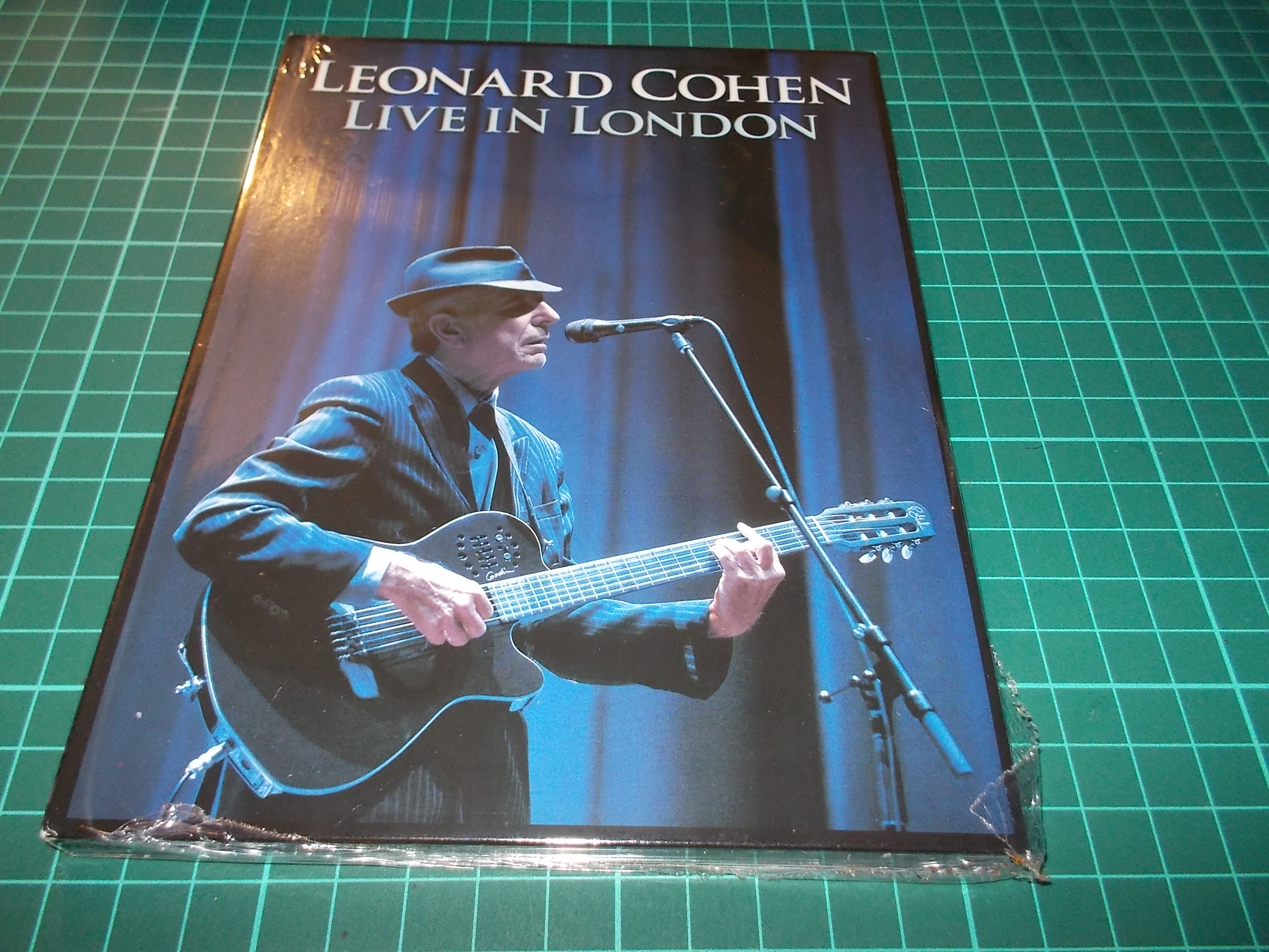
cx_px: 634
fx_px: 1063
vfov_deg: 48.2
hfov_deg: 61.7
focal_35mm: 29
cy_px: 476
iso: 200
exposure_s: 1/30
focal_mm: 4.1
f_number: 3.3
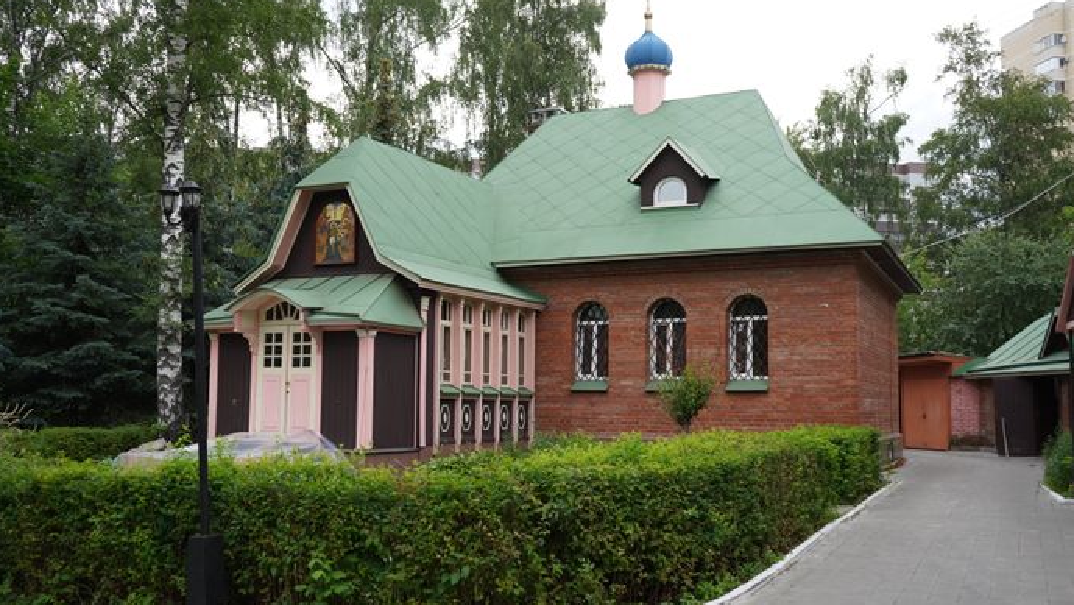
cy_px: 321
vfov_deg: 34.7
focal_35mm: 34
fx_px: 969
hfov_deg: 58.0
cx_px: 537
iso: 250
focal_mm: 32
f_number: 4
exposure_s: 1/160
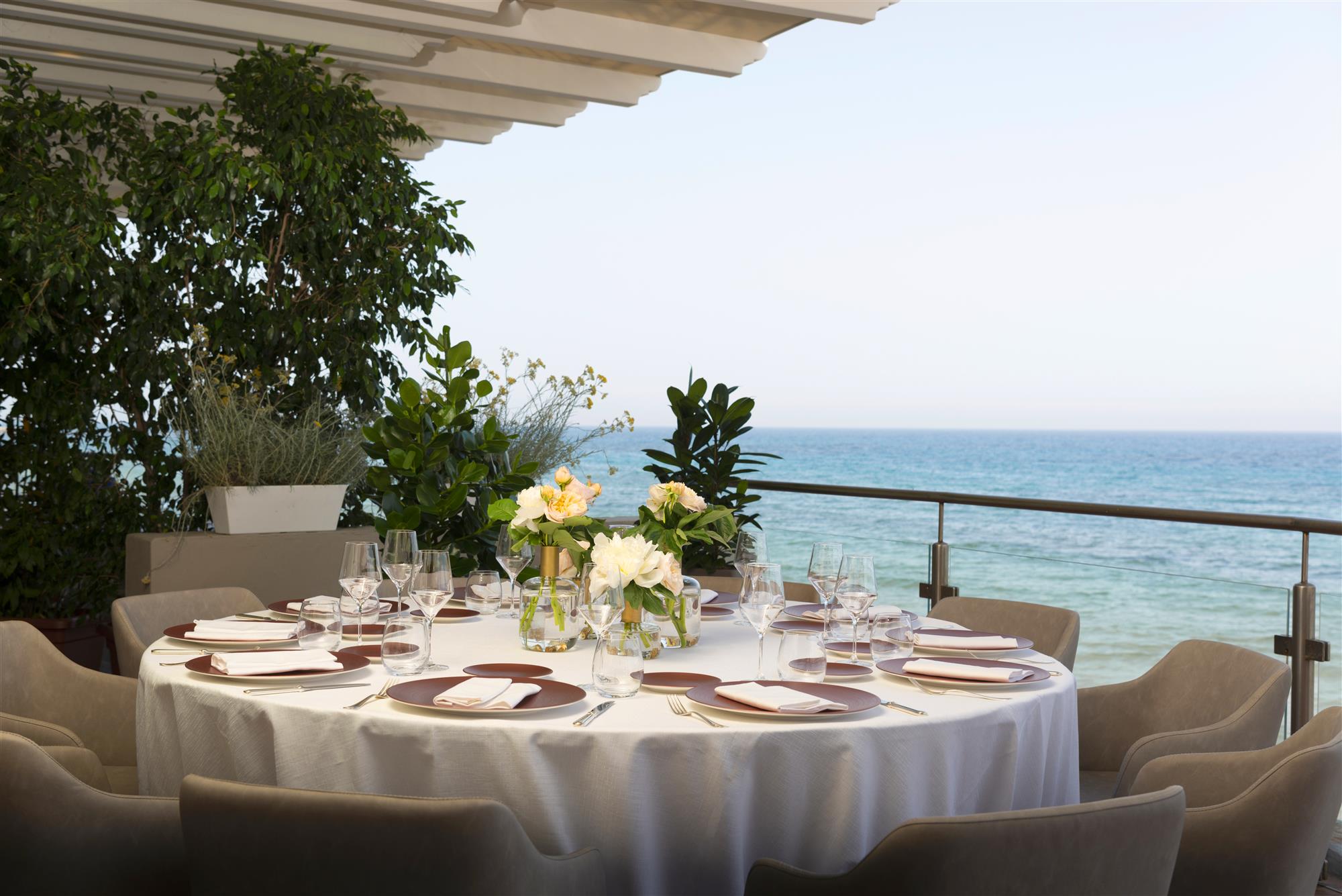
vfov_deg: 31.9
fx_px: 1566
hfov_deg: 46.4
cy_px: 448
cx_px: 671
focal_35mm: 42
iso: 50
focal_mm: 42
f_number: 6.3
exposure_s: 1/320
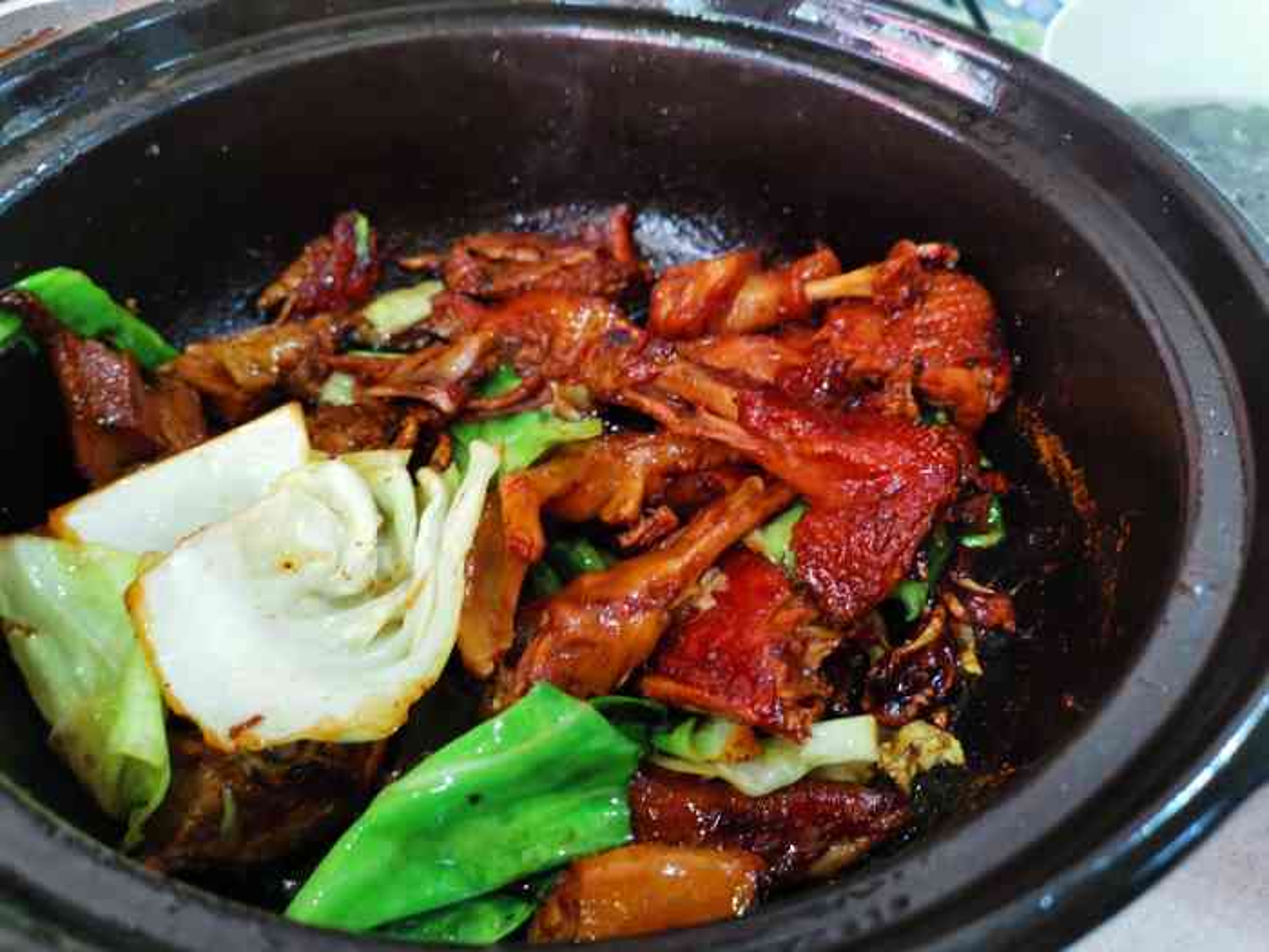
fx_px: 990
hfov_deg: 65.3
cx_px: 634
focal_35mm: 27
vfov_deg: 51.4
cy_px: 476
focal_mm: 5.58
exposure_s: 1/33.3
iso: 320
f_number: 1.8
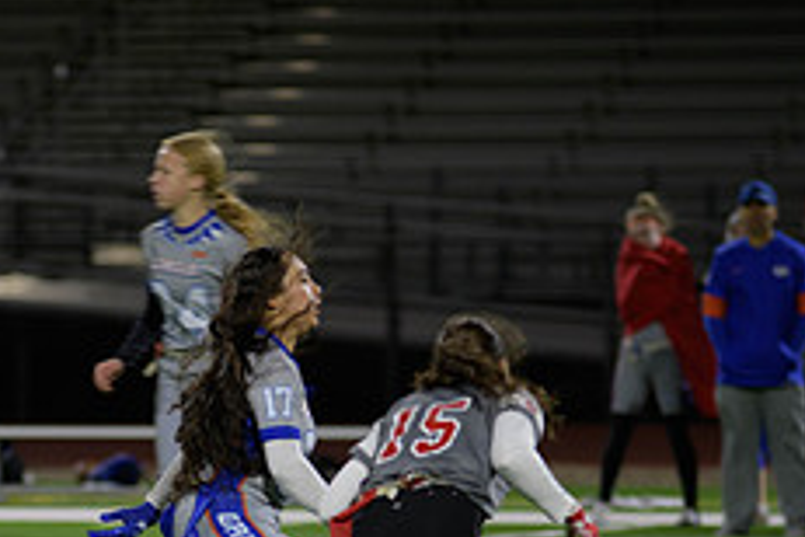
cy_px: 535
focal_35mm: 414
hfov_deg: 5.0
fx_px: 9257
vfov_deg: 3.3
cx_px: 254
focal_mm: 165
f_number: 2.8
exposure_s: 1/200
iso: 640
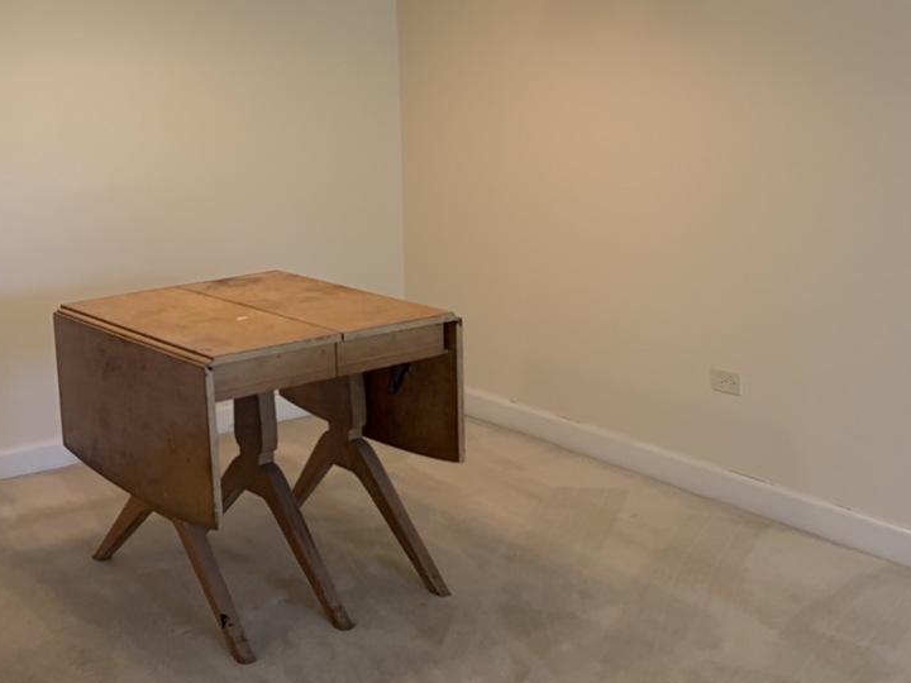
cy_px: 197
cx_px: 549
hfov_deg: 36.7
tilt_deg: -6.4
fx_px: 1369
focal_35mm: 52
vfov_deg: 27.8
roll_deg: +1.9
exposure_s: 1/120
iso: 160
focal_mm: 5.96
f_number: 1.6
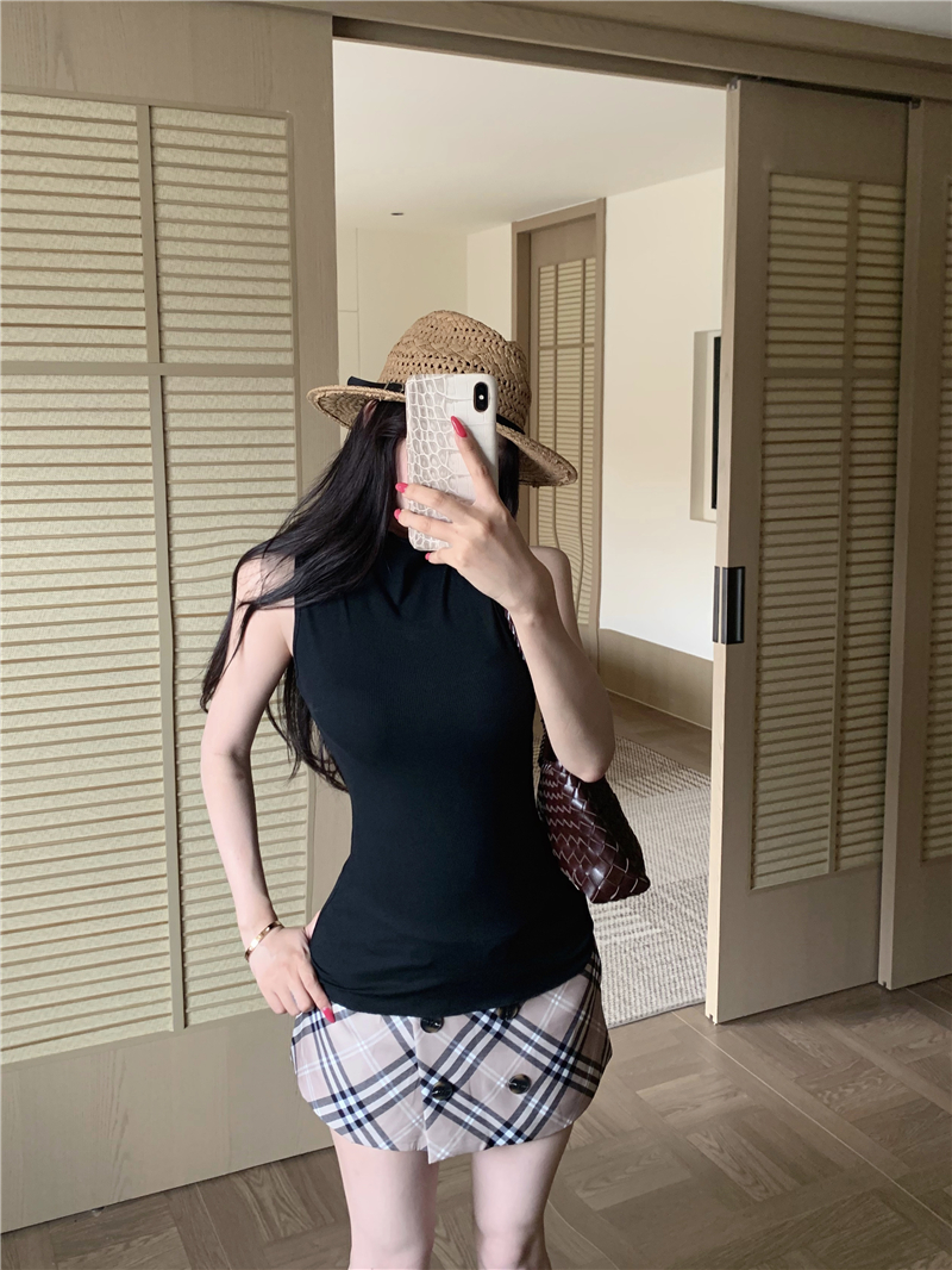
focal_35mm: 26
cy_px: 635
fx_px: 953
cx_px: 476
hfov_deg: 53.1
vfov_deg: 67.3
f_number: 1.8
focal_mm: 4.25
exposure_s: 1/60
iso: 160
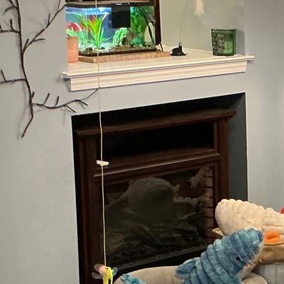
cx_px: 467
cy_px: 131
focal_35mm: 118
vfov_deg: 14.8
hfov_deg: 13.6
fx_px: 1095
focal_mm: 3
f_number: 1.8
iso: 200
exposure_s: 1/40
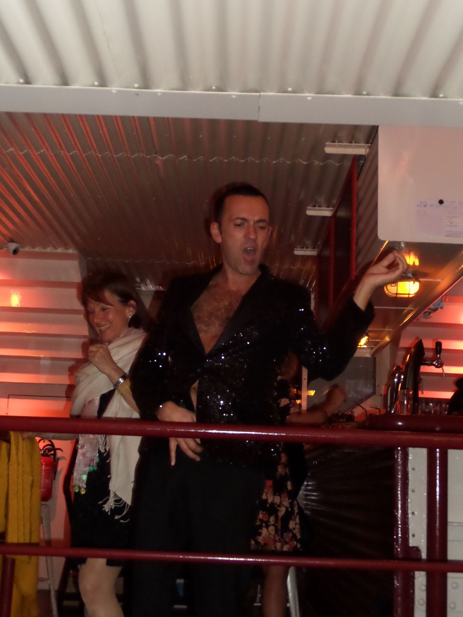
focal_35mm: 53
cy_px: 308
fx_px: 945
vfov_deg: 36.2
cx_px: 232
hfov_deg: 27.5
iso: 320
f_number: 3.8
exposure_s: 1/30
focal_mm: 8.7
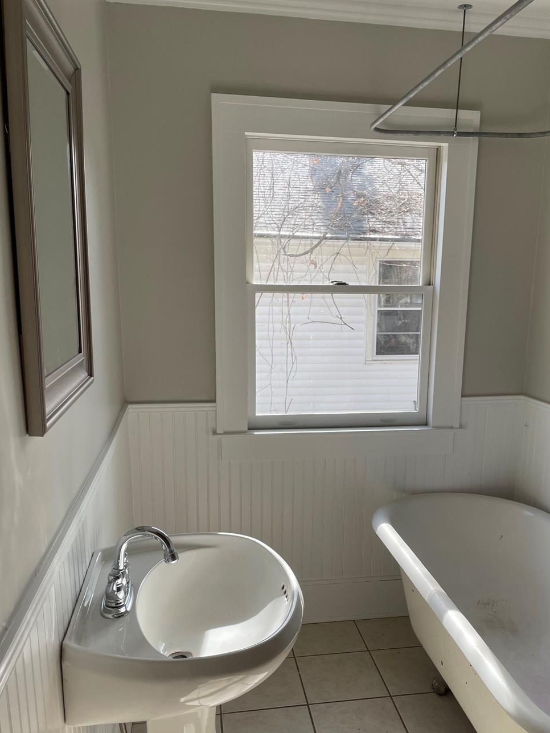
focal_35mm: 31
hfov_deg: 45.4
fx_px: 657
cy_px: 429
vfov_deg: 58.0
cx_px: 307
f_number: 1.6
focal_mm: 4.2
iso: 32
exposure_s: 1/458
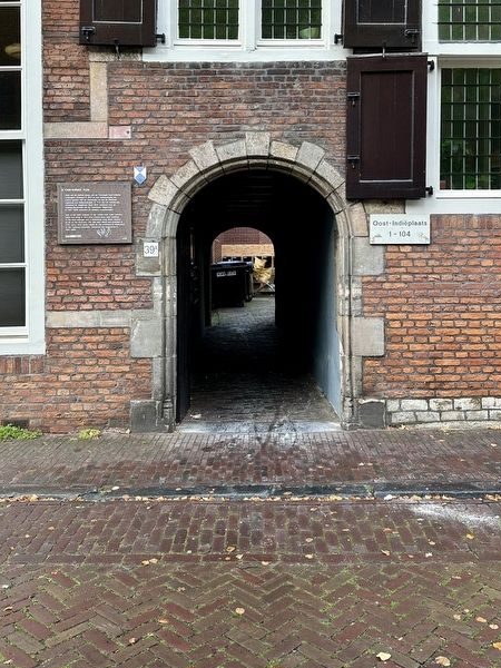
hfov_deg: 44.1
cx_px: 262
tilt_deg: +2.1
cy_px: 248
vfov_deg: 56.1
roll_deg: +0.3
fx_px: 618
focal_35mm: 32
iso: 80
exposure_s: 1/406
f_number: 1.78
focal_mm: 6.86
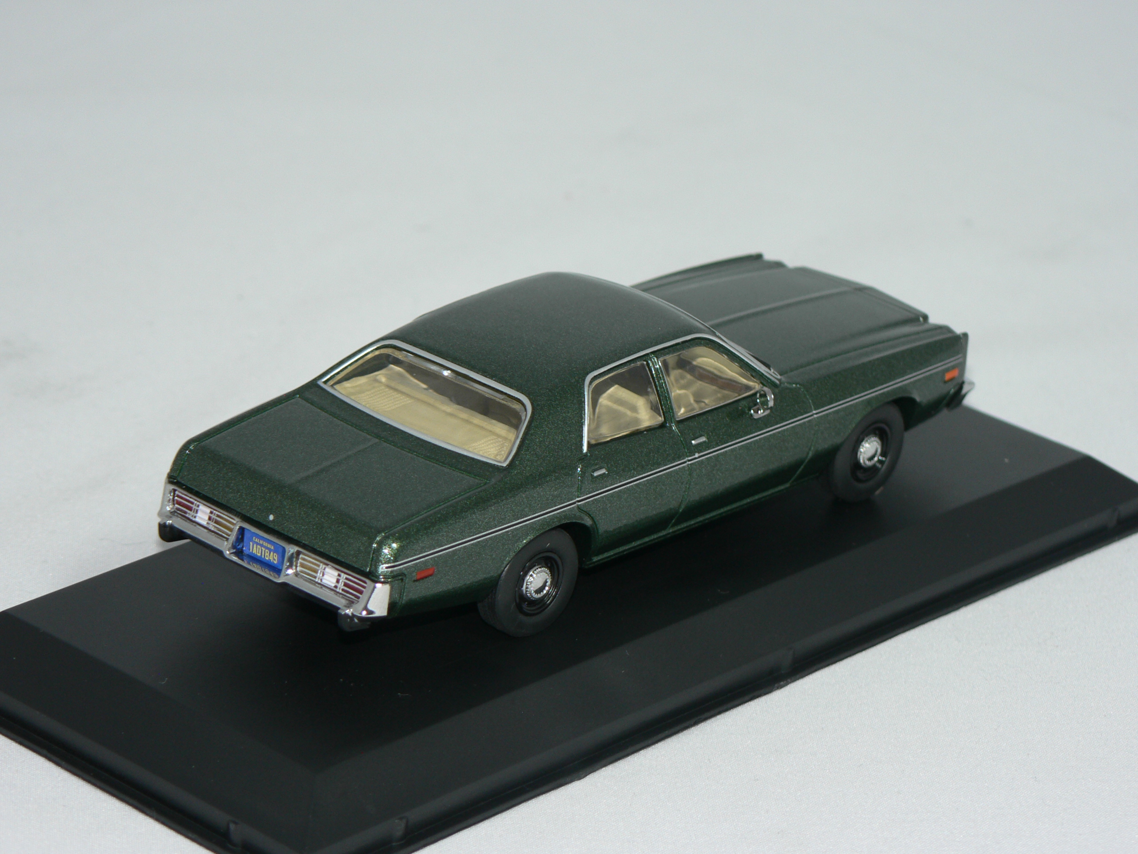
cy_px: 427
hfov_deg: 15.2
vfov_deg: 11.4
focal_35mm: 130
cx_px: 569
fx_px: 4274
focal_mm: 21.6
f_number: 3.2
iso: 80
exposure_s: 1/60
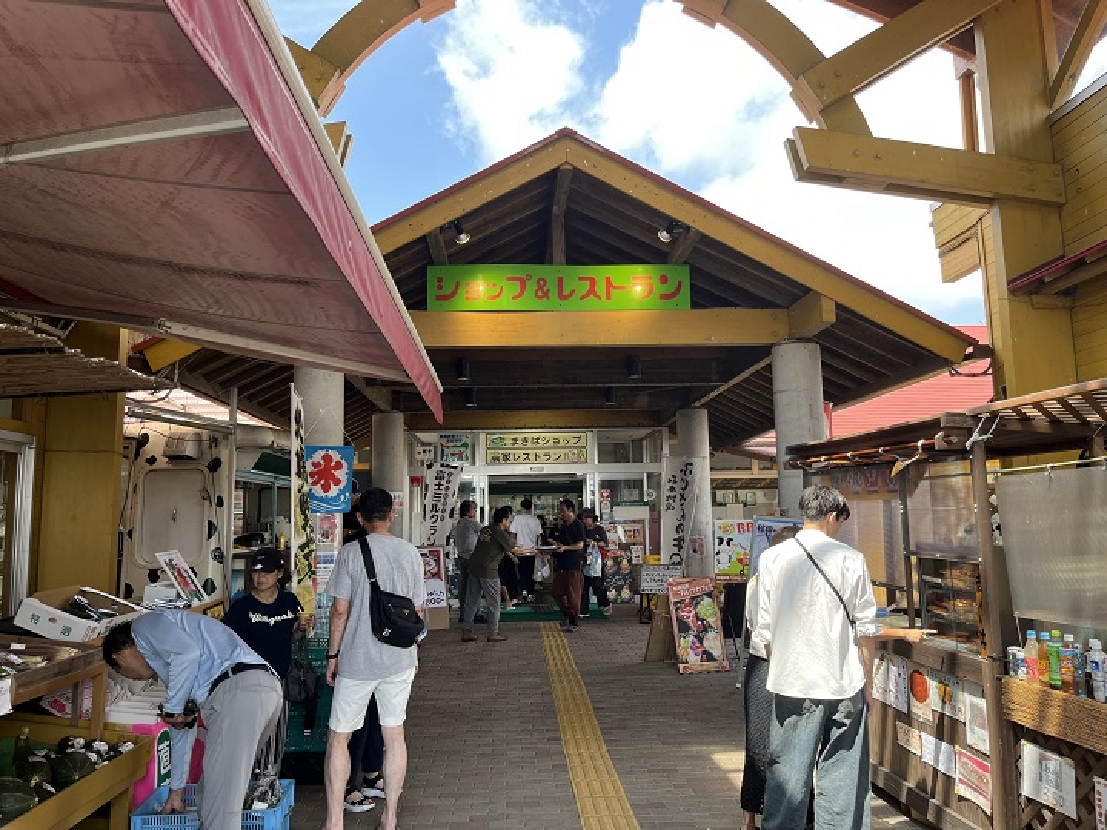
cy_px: 415
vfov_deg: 53.1
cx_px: 554
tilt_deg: +7.9
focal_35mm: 26
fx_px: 831
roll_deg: +2.3
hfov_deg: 67.3
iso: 50
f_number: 1.6
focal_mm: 5.1
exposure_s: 1/370
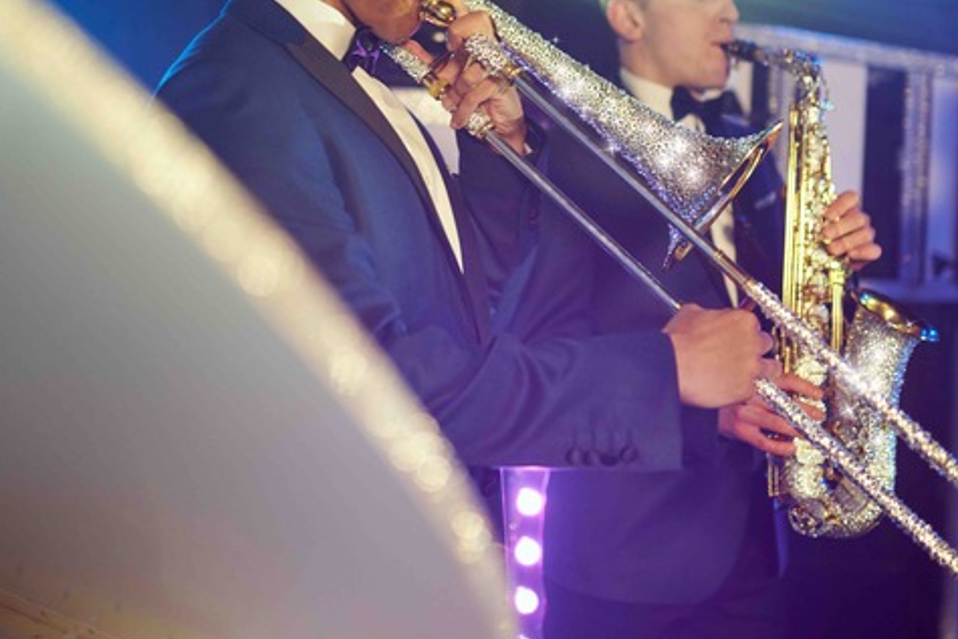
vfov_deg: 25.2
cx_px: 442
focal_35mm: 53
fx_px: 1411
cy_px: 161
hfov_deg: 37.5
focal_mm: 35
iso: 1000
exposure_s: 1/125
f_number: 1.4
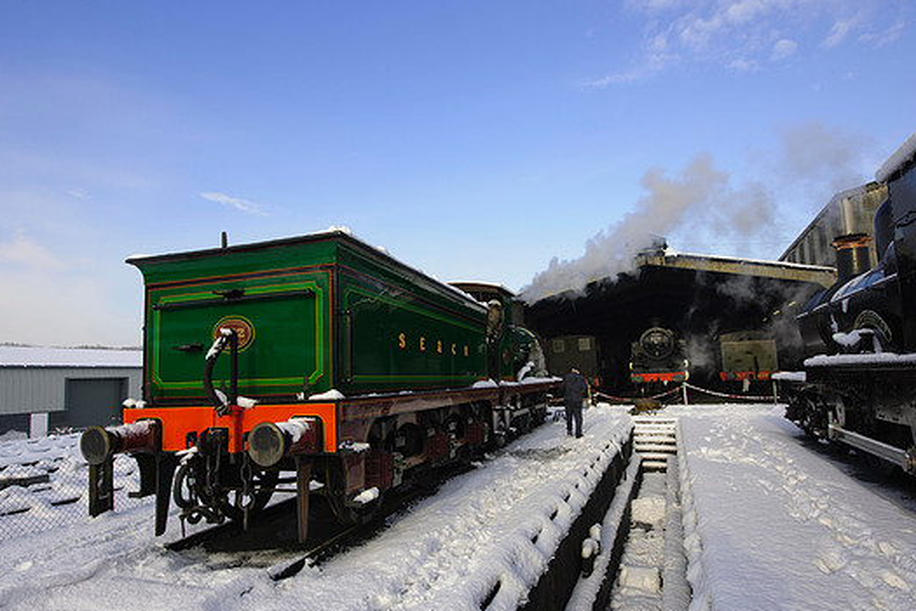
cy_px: 331
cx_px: 445
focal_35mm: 21
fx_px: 534
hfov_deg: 81.2
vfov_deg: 59.4
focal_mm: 19
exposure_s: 1/80
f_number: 11
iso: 100
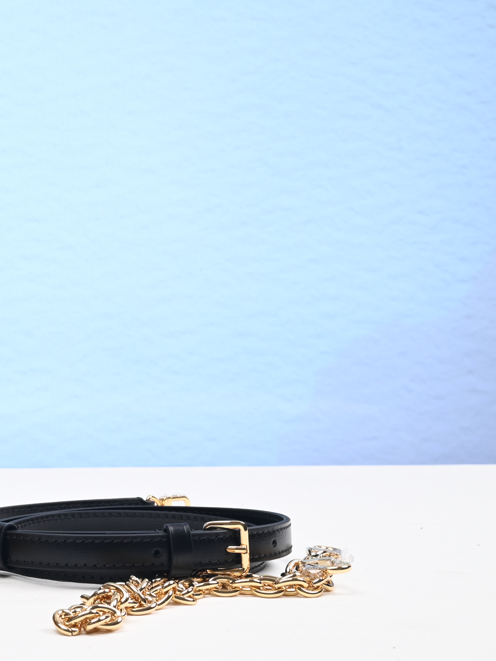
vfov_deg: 24.9
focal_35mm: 78
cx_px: -141
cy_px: 229
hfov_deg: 17.7
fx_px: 1490
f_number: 16
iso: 100
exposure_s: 1/2
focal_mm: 41
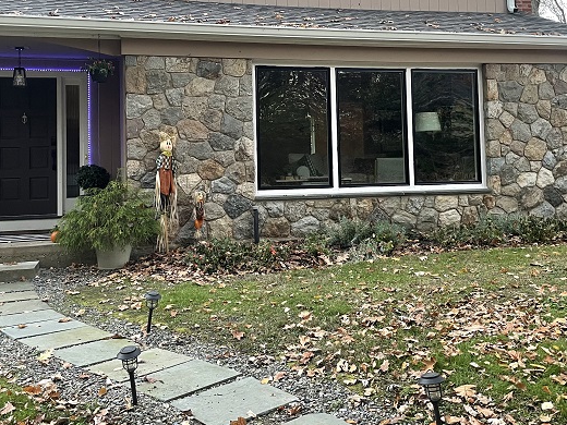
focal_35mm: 40
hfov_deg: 46.8
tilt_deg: +2.2
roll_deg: +2.0
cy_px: 129
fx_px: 655
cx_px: 276
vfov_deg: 35.5
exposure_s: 1/70
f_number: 1.6
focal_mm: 4.2
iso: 125
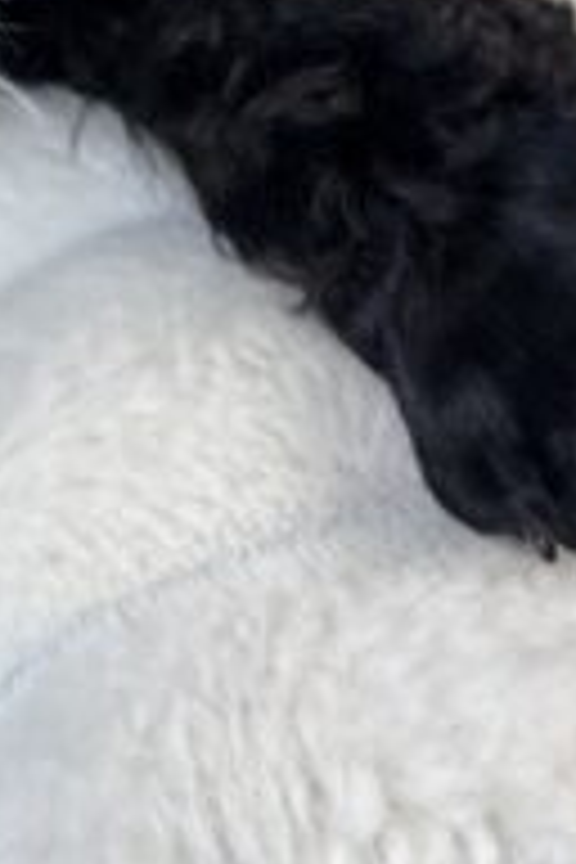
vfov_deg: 14.1
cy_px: -572
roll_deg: -0.8
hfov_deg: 9.9
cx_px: -382
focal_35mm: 133
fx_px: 3192
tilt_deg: -12.8
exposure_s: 1/120
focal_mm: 6.76
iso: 50
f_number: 1.78
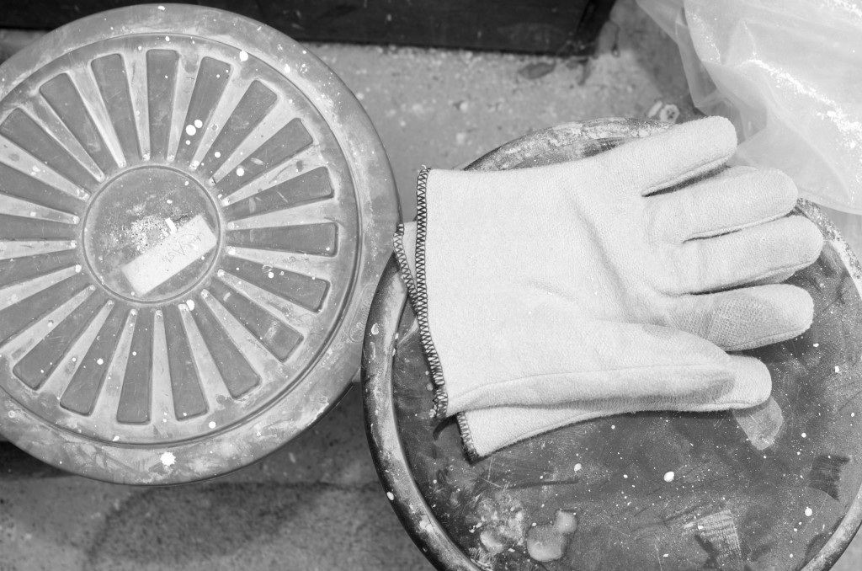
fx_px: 860
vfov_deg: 36.7
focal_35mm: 36
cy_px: 286
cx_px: 431
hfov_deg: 53.2
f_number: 5
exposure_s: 1/60
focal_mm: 24
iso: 180
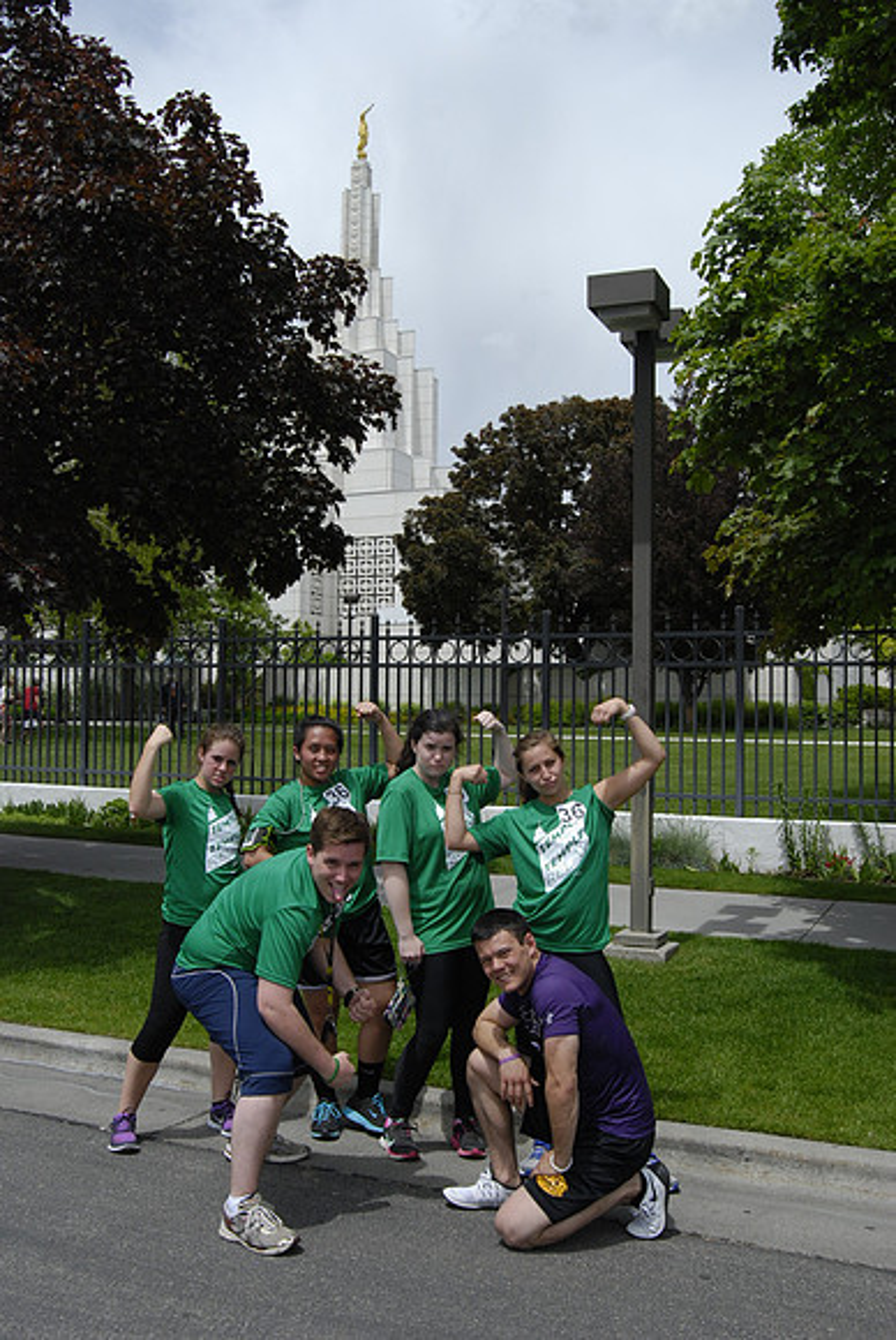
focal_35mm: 34
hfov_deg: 38.4
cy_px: 670
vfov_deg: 55.1
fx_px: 1285
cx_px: 448
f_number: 10
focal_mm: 23
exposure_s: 1/800
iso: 400
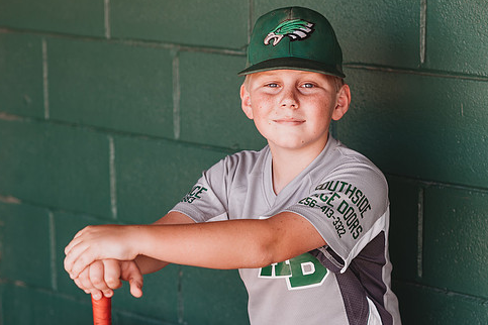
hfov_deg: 20.0
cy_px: 174
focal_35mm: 102
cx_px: 263
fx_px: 1383
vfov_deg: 13.4
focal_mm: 85
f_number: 2.8
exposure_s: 1/250
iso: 200
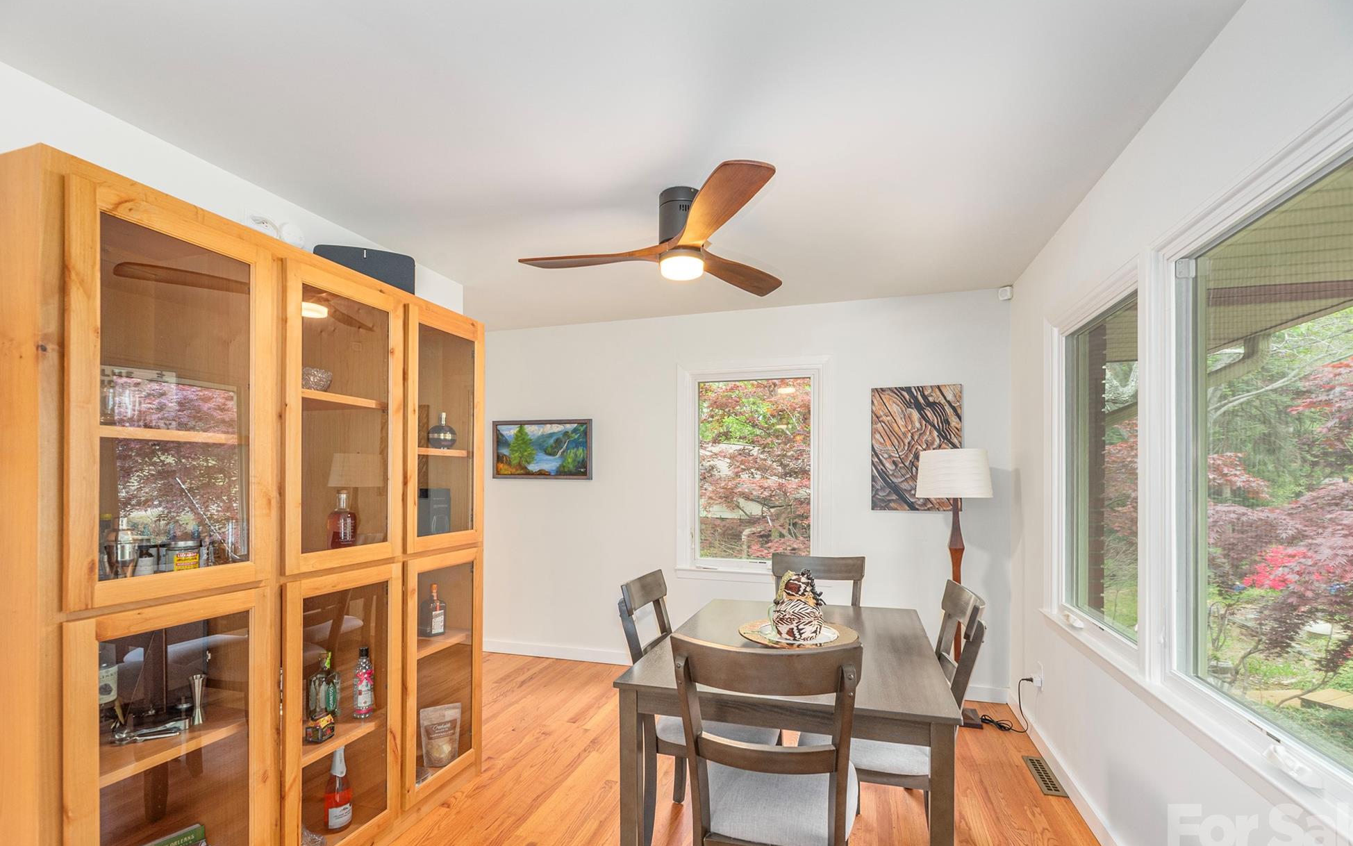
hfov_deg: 101.5
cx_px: 678
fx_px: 553
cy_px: 466
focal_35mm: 15
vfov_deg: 74.6
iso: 320
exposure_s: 1/15
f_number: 8
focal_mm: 14
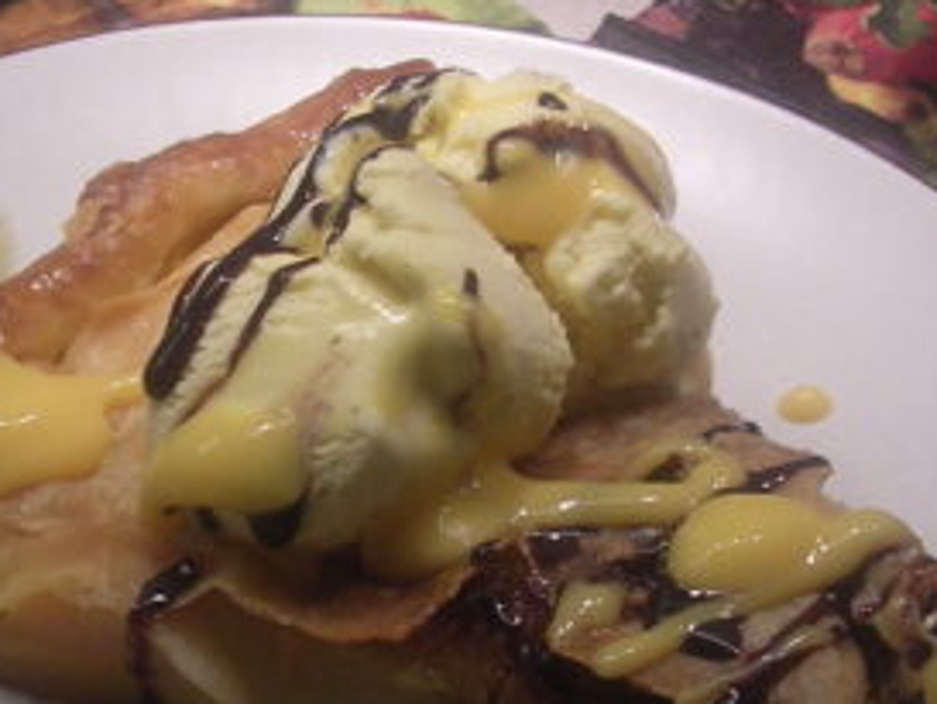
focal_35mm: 89
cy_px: 405
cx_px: 432
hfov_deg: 22.0
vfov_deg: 16.6
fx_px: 2410
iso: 100
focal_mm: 5.8
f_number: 2.8
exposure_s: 1/55.8
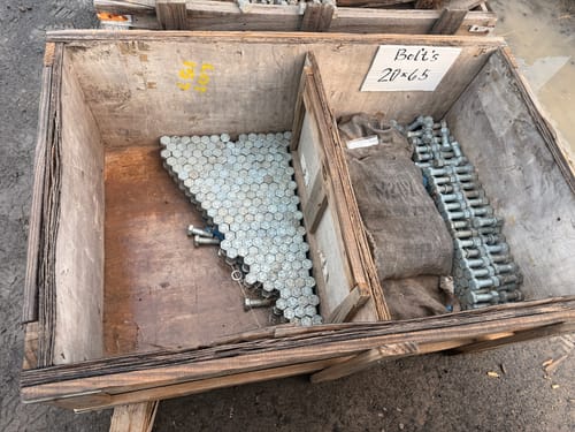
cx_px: 288
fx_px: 399
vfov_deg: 56.8
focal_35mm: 24
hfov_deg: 71.6
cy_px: 216
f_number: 1.78
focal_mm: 6.76
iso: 100
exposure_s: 1/121
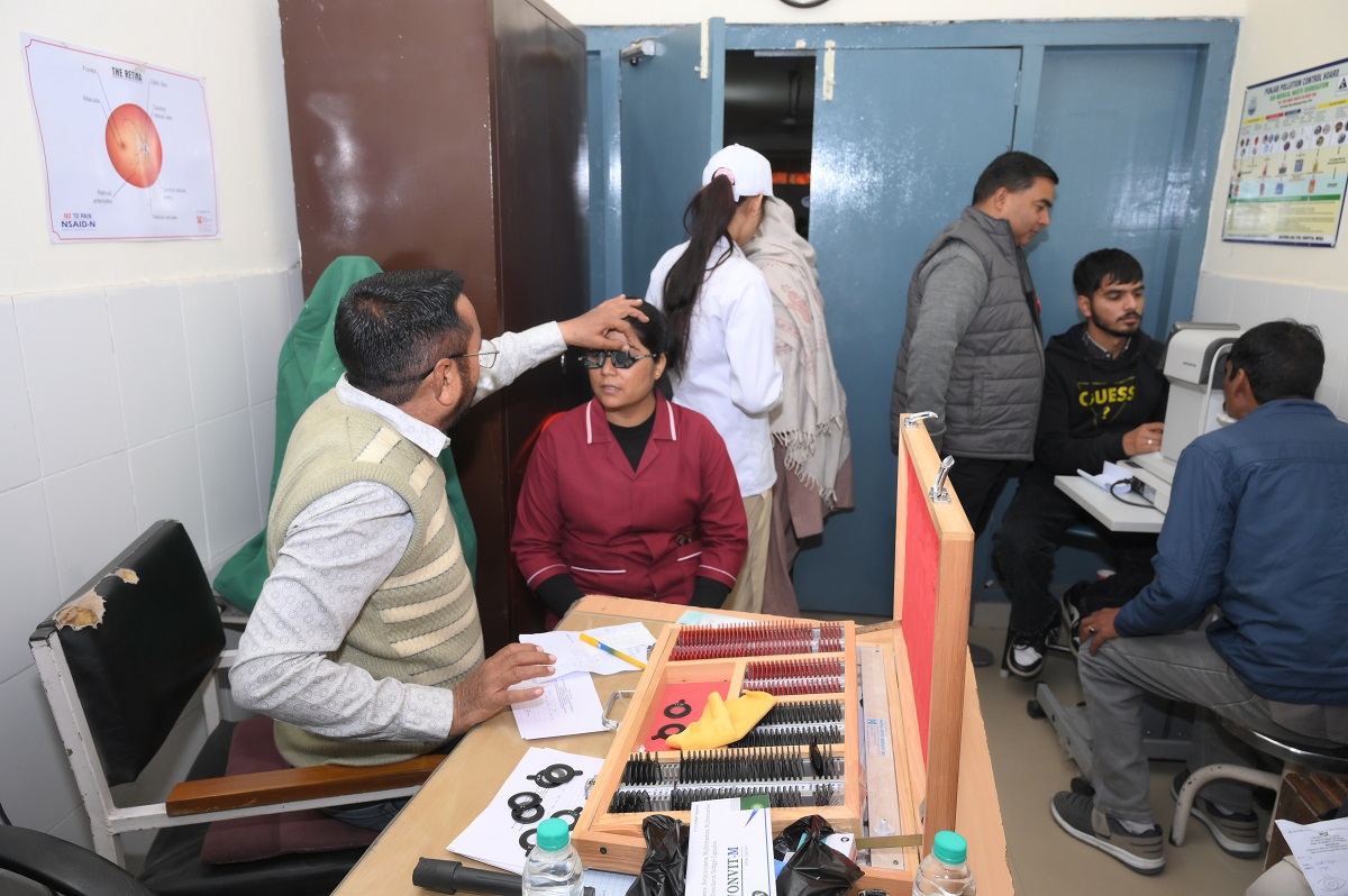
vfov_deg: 53.1
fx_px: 898
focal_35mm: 24
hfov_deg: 73.8
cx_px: 674
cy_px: 448
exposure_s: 1/125
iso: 1000
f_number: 5.6
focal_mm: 24
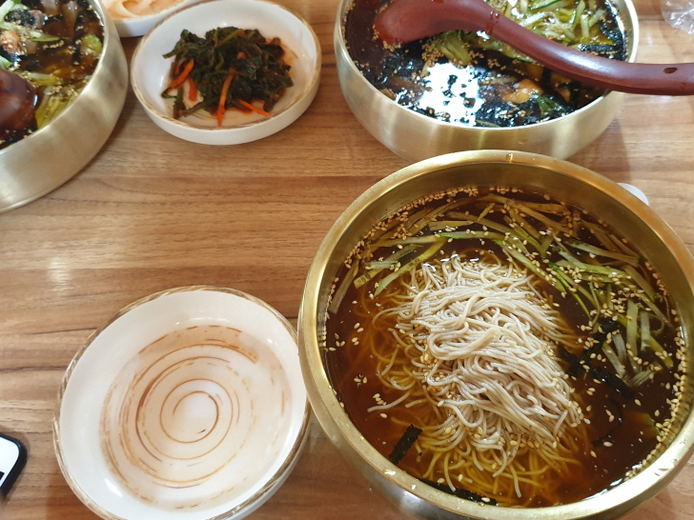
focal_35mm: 35
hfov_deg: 52.6
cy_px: 227
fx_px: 702
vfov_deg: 40.6
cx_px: 356
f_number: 1.5
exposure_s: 1/24
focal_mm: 4.3
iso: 320
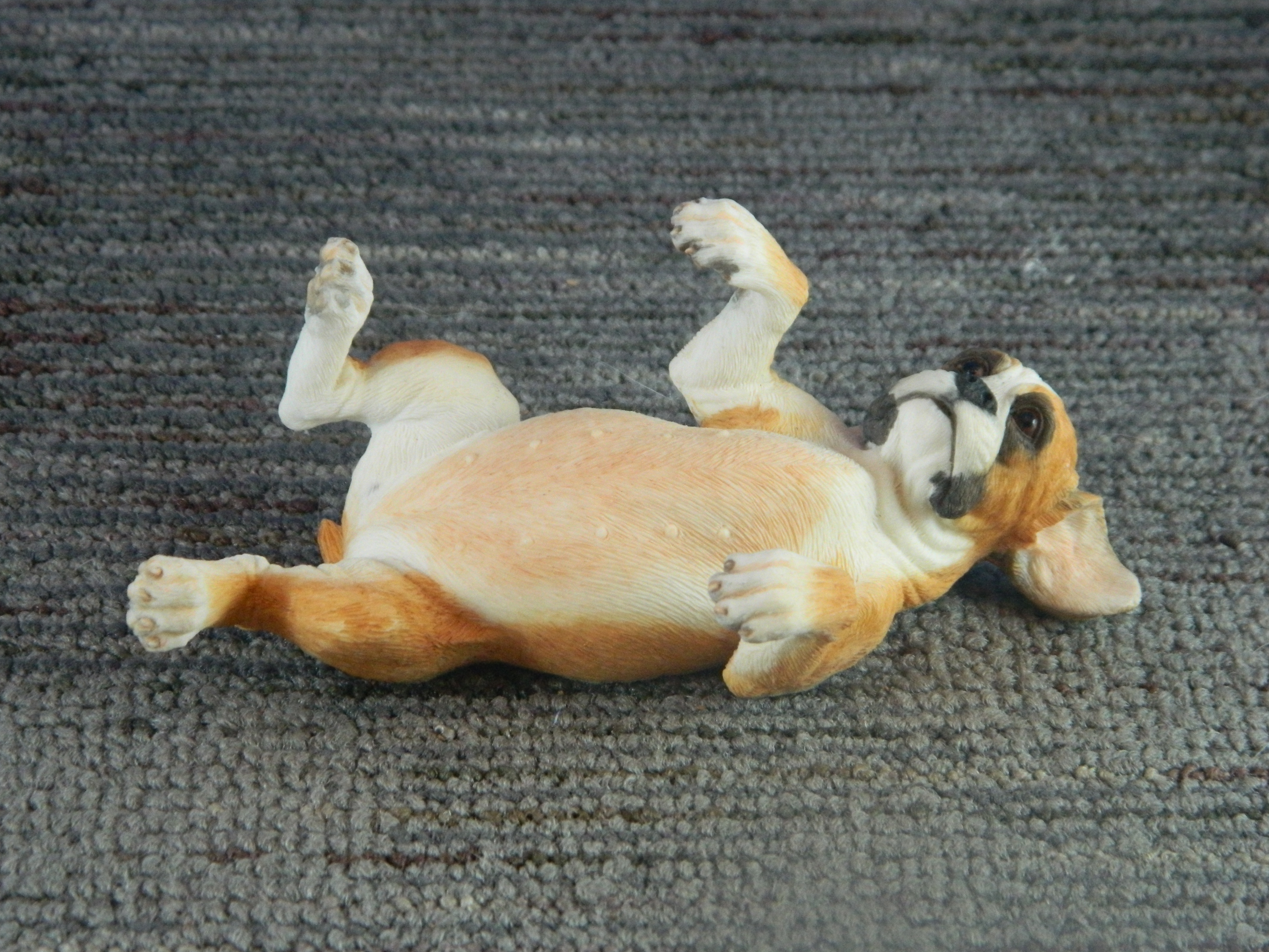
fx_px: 3813
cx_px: 630
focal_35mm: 104
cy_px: 473
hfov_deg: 18.9
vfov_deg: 14.2
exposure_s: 1/25
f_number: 4.5
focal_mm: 18.6
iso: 400
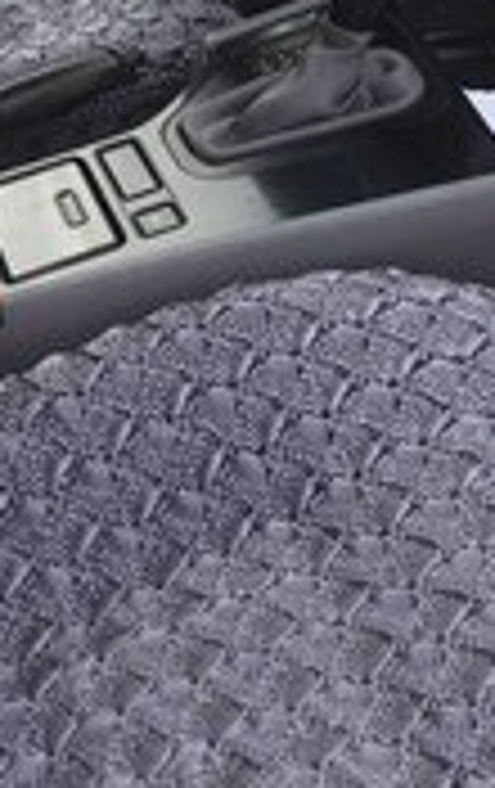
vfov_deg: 20.9
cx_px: 243
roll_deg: +0.0
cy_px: -320
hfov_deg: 15.1
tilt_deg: -13.1
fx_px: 1870
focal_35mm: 87
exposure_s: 1/347
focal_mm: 4.15
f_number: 2.2
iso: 32
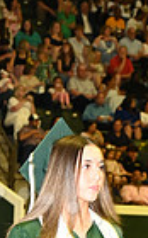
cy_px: 389
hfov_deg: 5.7
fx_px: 1477
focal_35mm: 228
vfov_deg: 8.9
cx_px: -5
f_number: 5.6
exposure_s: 1/60
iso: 1600
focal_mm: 54
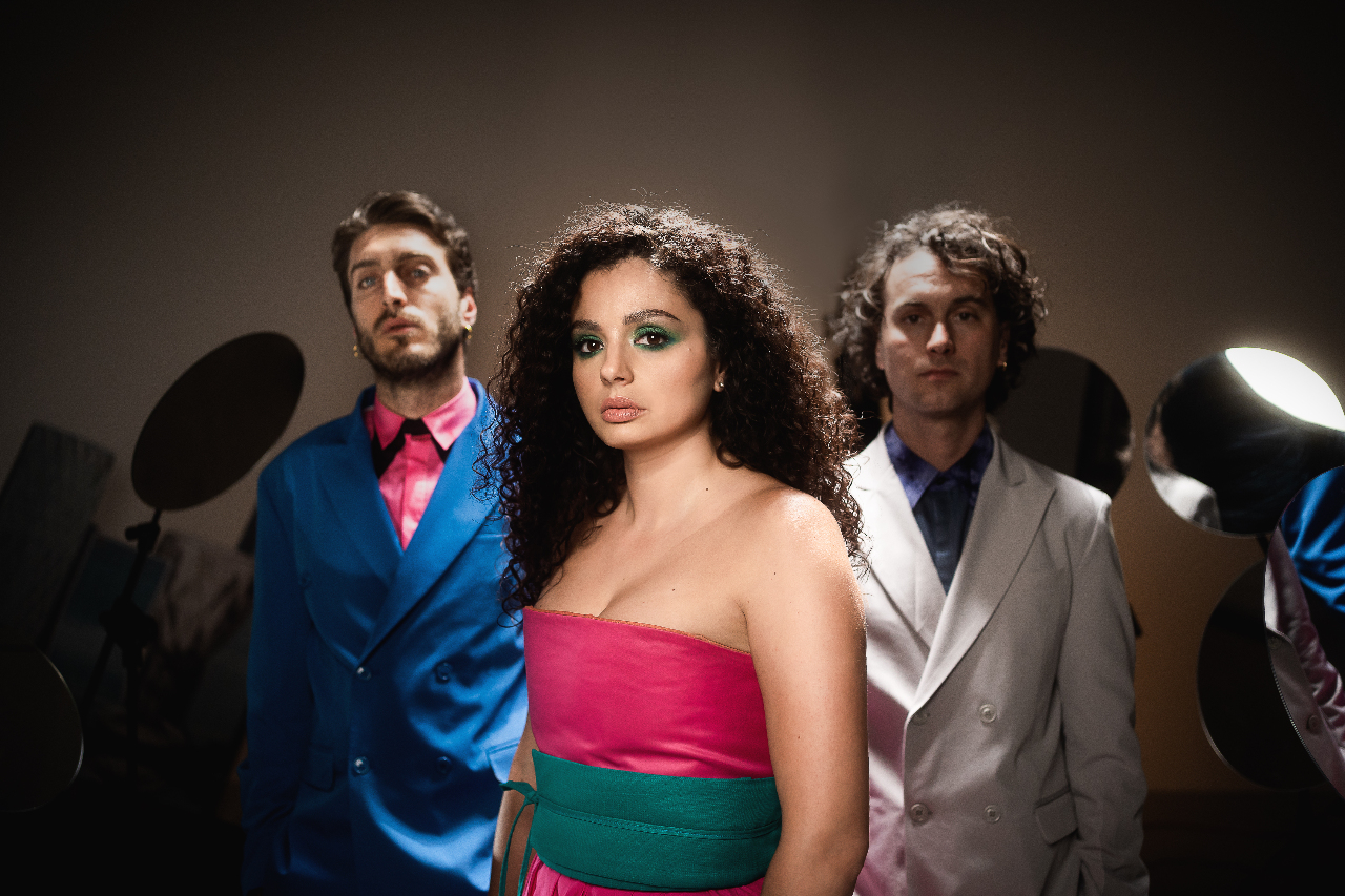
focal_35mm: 35
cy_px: 448
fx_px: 1307
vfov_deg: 37.8
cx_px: 672
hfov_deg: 54.4
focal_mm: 35
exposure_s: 1/320
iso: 1000
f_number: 2.5
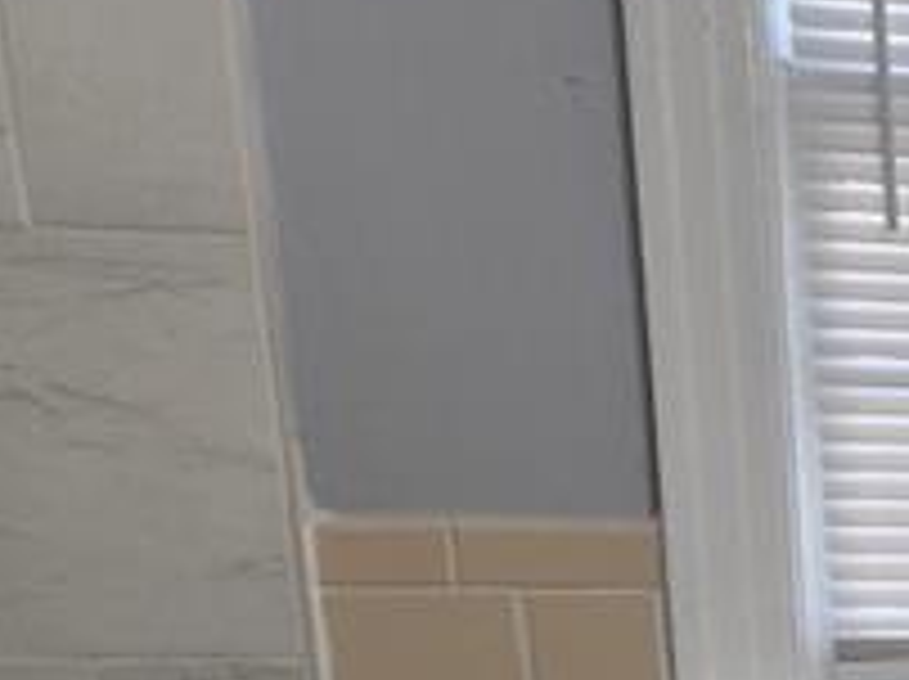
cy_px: 941
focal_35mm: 66
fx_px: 1731
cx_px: 1508
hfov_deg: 22.0
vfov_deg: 19.9
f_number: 2.2
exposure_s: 1/60
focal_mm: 2.2
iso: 64
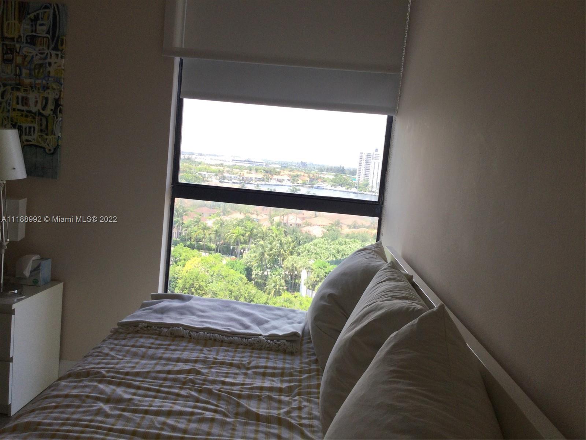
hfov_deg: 58.4
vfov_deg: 45.4
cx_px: 293
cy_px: 220
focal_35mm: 31
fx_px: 525
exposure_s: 1/129
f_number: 2.4
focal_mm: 3.3
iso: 25
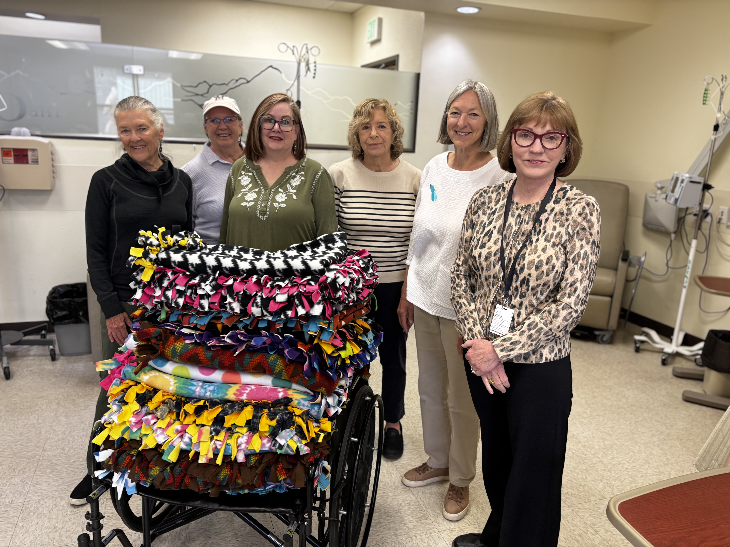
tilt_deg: -14.3
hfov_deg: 67.3
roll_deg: -2.8
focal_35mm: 26
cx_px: 365
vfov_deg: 53.1
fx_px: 548
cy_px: 274
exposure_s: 1/60
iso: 125
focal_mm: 5.96
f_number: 1.6
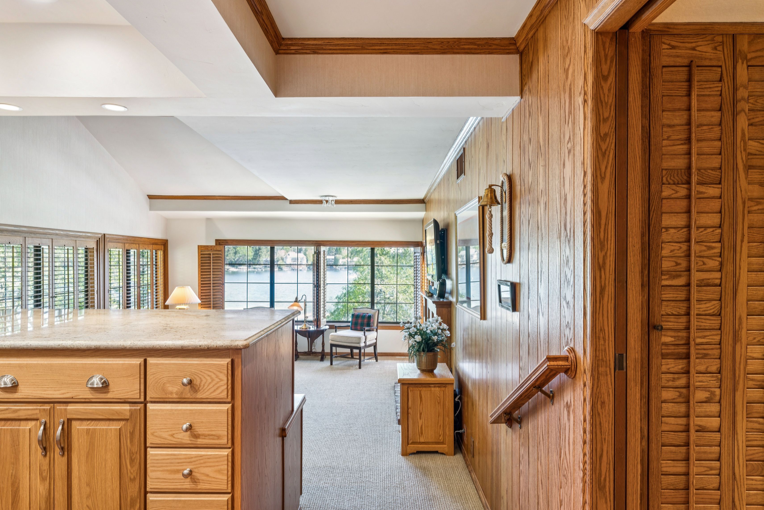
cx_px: 387
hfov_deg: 78.7
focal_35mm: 22
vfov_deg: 57.4
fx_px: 466
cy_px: 262
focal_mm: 20.9
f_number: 13
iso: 100
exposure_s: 1/1.25
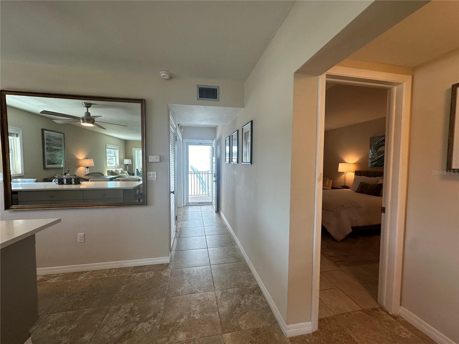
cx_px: 230
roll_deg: -0.9
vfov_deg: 85.7
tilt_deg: -2.8
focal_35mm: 14
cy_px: 172
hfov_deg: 102.1
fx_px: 186
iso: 64
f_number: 2.2
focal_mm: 2.22
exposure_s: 1/120
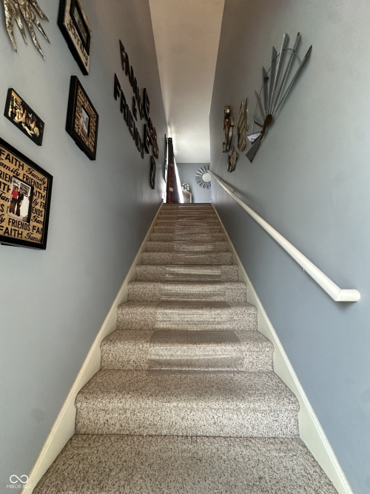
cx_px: 185
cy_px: 247
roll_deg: -1.3
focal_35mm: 14
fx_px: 200
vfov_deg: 102.1
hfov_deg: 85.7
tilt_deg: +8.1
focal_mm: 2.22
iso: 320
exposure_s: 1/60
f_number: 2.2
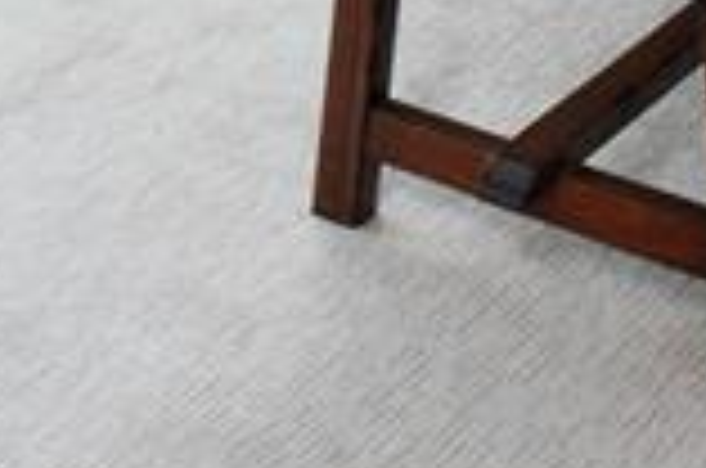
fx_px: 1918
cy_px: -886
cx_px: 616
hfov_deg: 20.5
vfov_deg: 10.4
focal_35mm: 98
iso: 640
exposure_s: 1/60
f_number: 6.4
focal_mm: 10
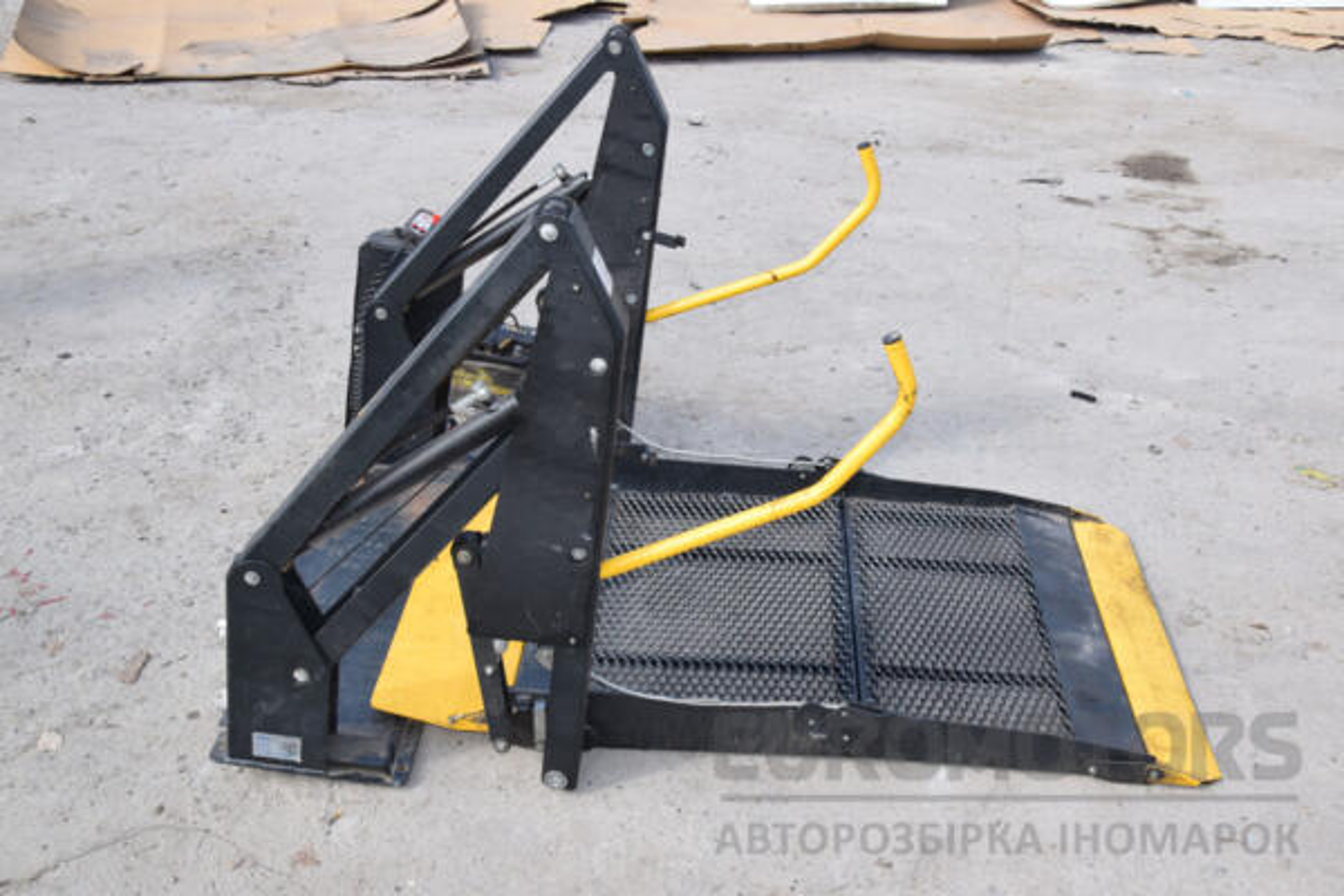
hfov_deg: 49.6
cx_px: 672
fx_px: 1456
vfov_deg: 34.2
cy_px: 448
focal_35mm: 39
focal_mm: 26
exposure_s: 1/200
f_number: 16
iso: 800
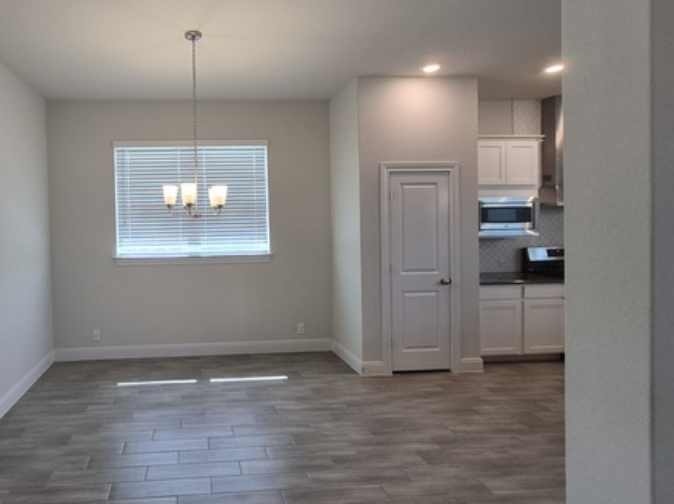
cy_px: 220
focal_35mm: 19
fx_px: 370
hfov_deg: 81.3
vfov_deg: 68.4
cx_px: 215
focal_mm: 1.74
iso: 80
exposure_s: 1/60
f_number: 2.2
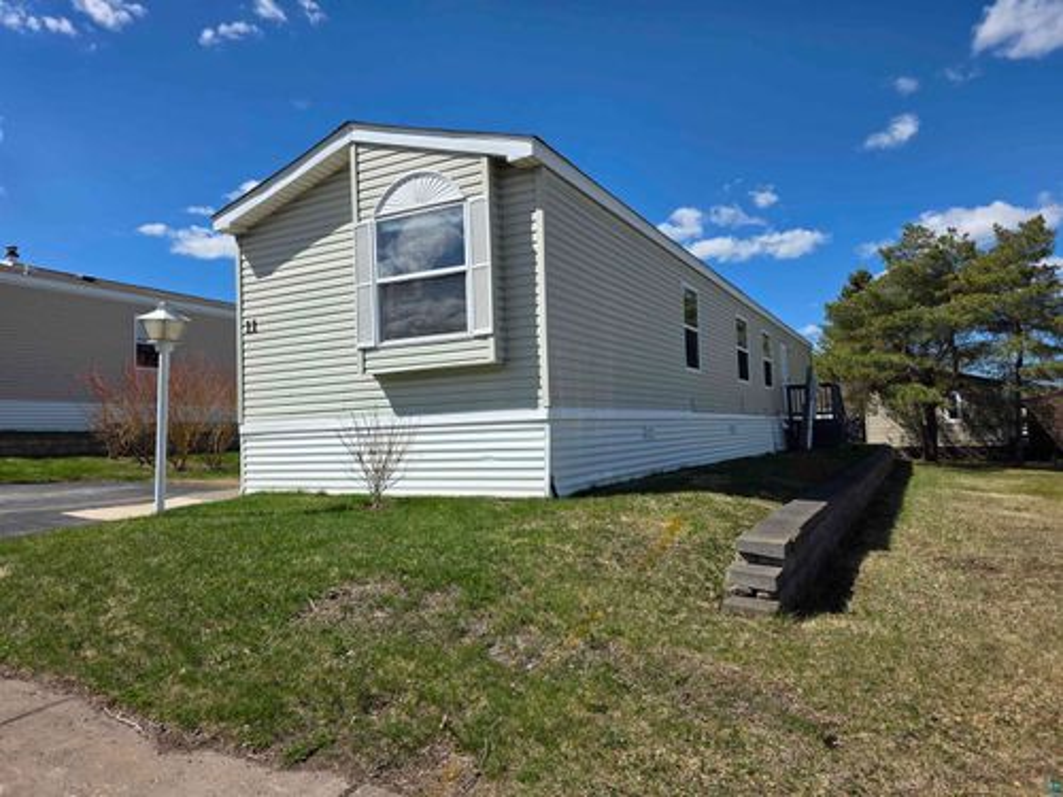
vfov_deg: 58.9
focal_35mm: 23
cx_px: 532
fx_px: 706
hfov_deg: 73.9
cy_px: 398
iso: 80
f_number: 1.7
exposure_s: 1/7333
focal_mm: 6.3
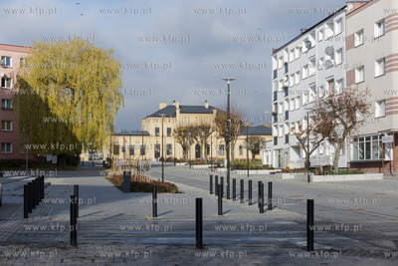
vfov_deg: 19.5
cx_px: 199
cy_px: 133
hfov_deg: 28.8
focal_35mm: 70
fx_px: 774
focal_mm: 70
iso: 400
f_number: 4.5
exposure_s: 1/4000
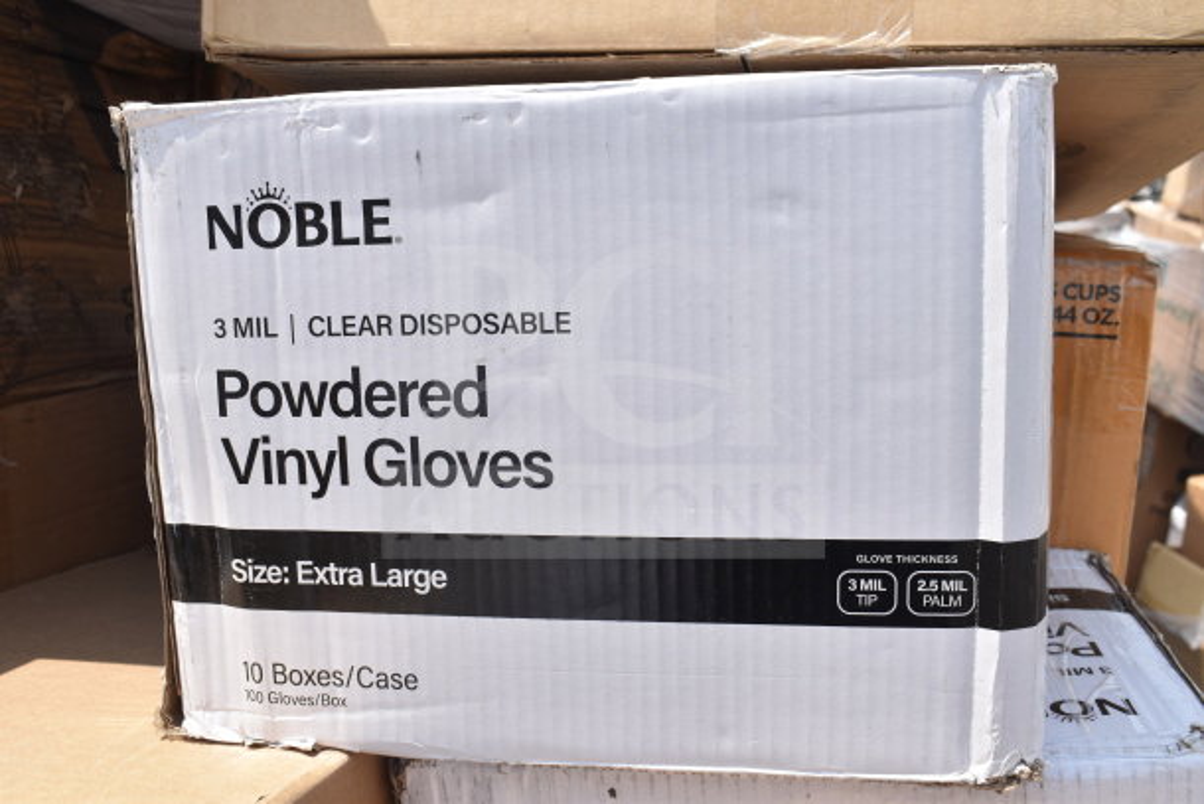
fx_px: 1204
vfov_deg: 36.9
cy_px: 402
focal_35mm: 36
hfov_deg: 53.1
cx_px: 602
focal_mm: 24
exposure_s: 1/320
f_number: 9
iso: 200
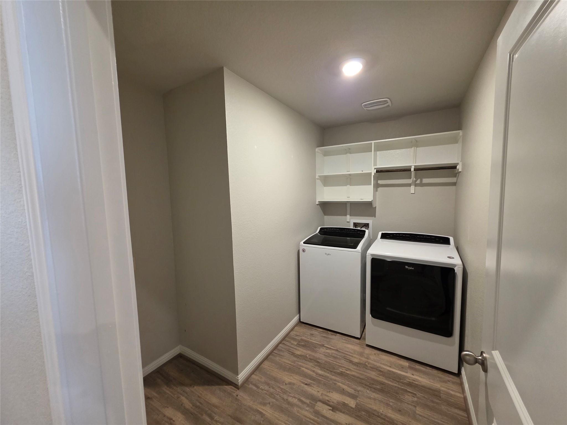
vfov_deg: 89.9
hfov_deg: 106.2
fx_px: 213
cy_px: 212
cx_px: 284
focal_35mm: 13
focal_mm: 2.2
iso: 320
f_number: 1.9
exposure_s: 1/60
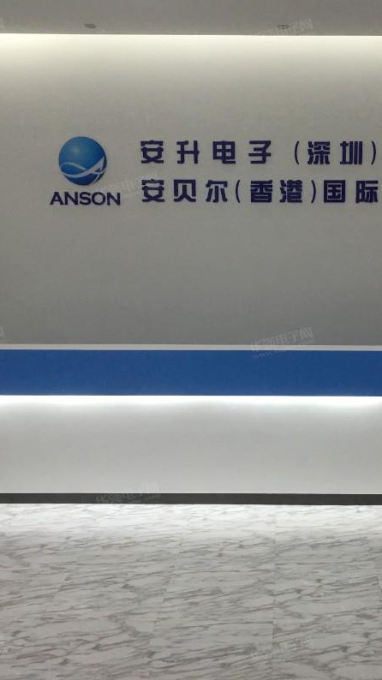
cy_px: 343
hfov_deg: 27.3
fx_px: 775
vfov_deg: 47.4
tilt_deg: -7.5
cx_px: 282
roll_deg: +0.3
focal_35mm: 43
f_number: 2.2
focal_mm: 4.15
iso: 64
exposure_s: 1/33
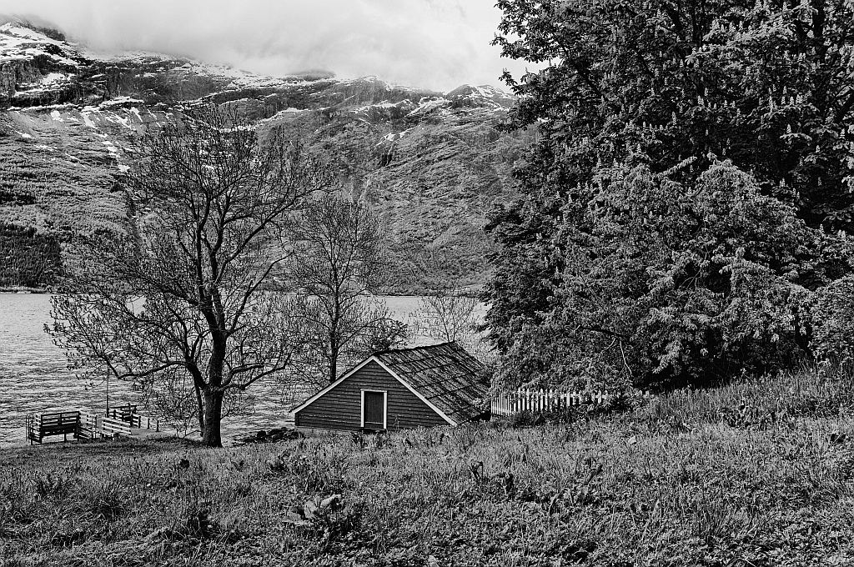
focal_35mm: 30
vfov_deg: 43.5
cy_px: 284
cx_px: 427
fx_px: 711
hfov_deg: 62.0
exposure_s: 1/250
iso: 200
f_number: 11
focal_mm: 20
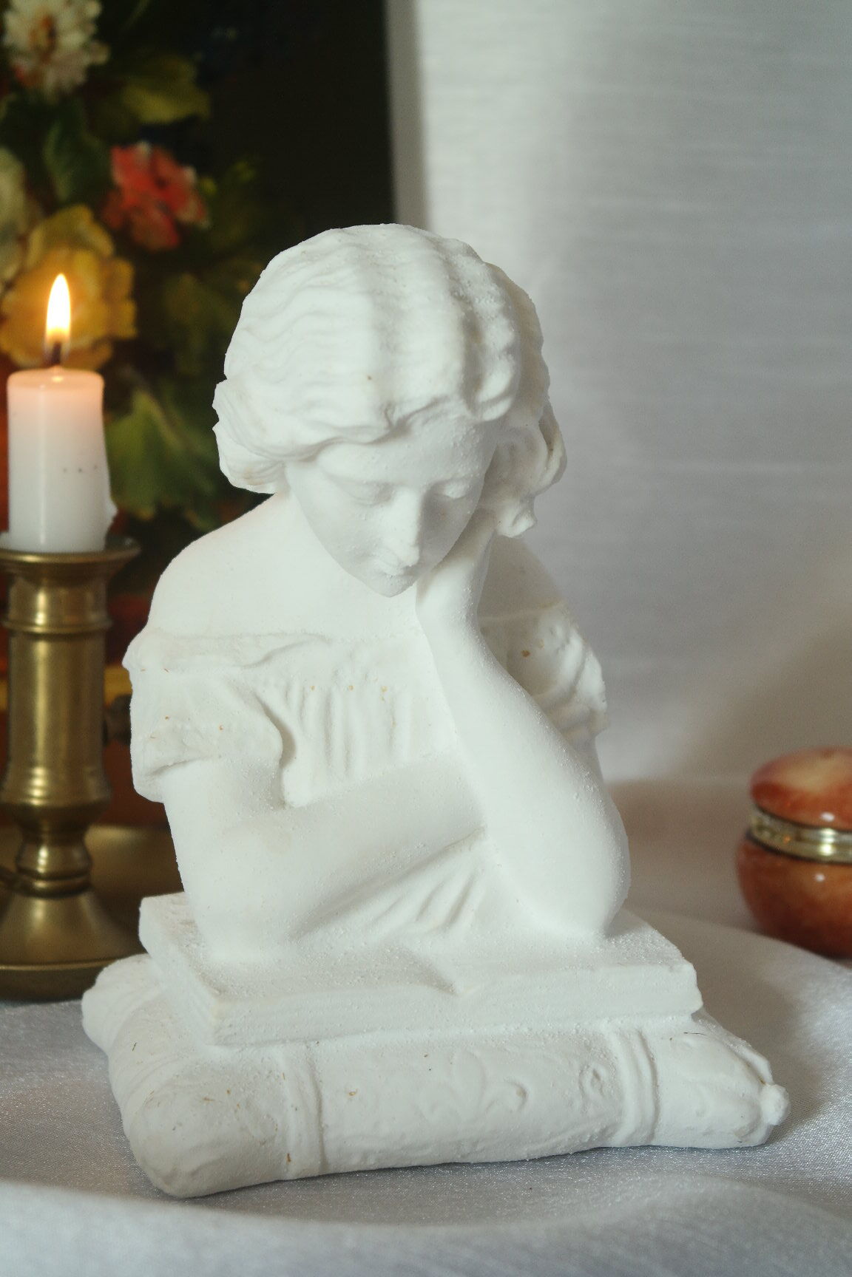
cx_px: 426
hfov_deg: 17.7
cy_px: 638
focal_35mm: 77
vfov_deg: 26.3
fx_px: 2733
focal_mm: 50
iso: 400
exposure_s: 1/30
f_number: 5.6
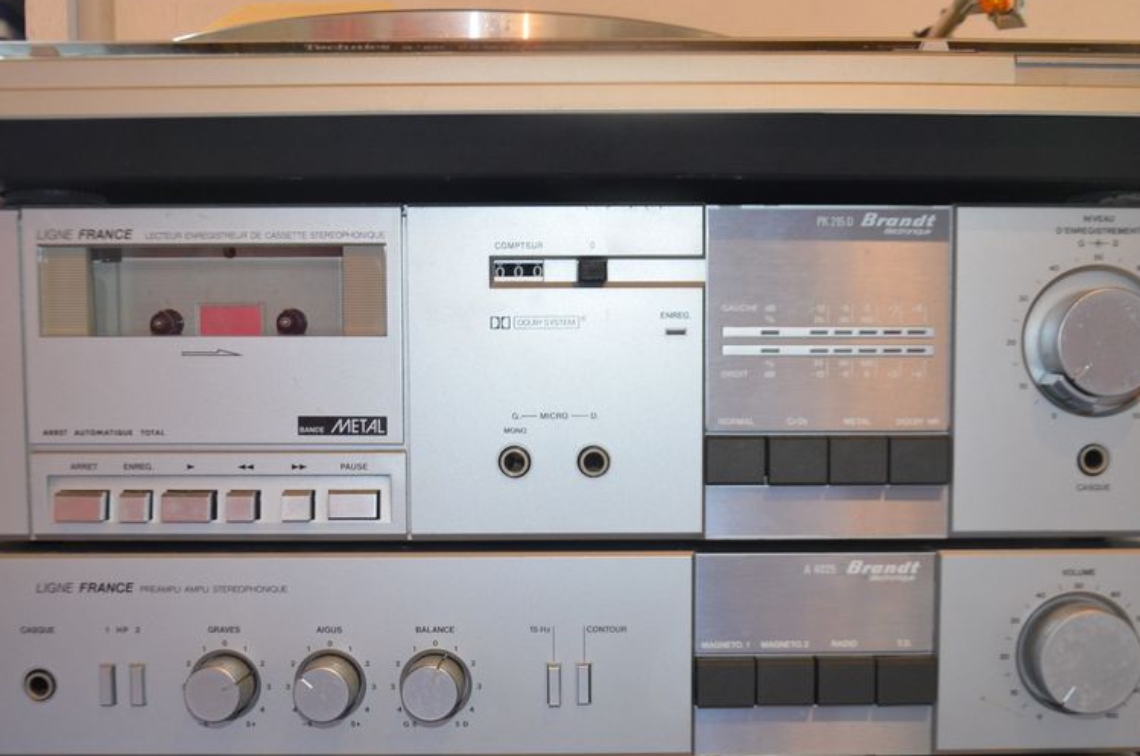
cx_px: 602
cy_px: 458
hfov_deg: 41.2
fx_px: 1517
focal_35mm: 48
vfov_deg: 27.9
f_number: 3.8
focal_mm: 24
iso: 900
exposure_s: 1/60
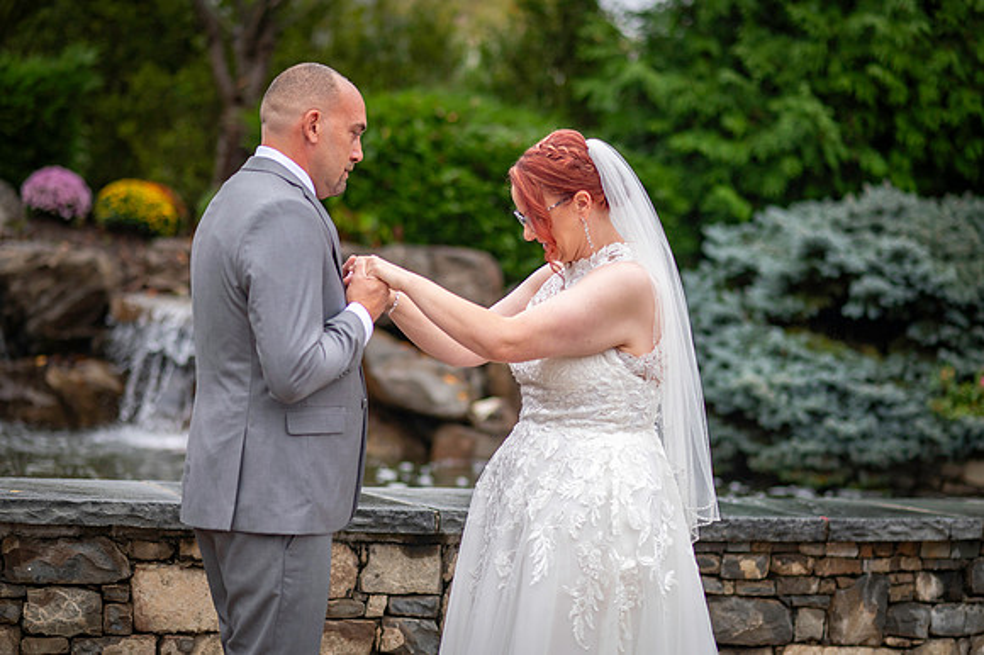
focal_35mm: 85
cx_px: 492
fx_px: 2322
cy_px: 328
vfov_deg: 16.1
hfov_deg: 23.9
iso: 640
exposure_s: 1/3200
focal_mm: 85
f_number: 2.2
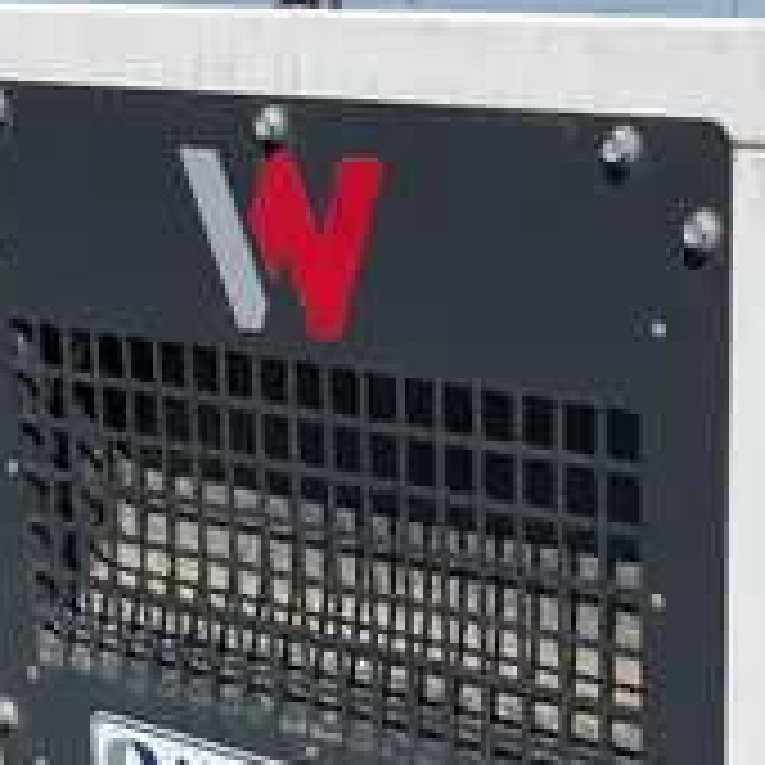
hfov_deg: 16.7
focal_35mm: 99
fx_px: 2475
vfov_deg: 16.0
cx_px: 968
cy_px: 1163
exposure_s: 1/7813
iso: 32
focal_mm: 4.2
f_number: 1.6
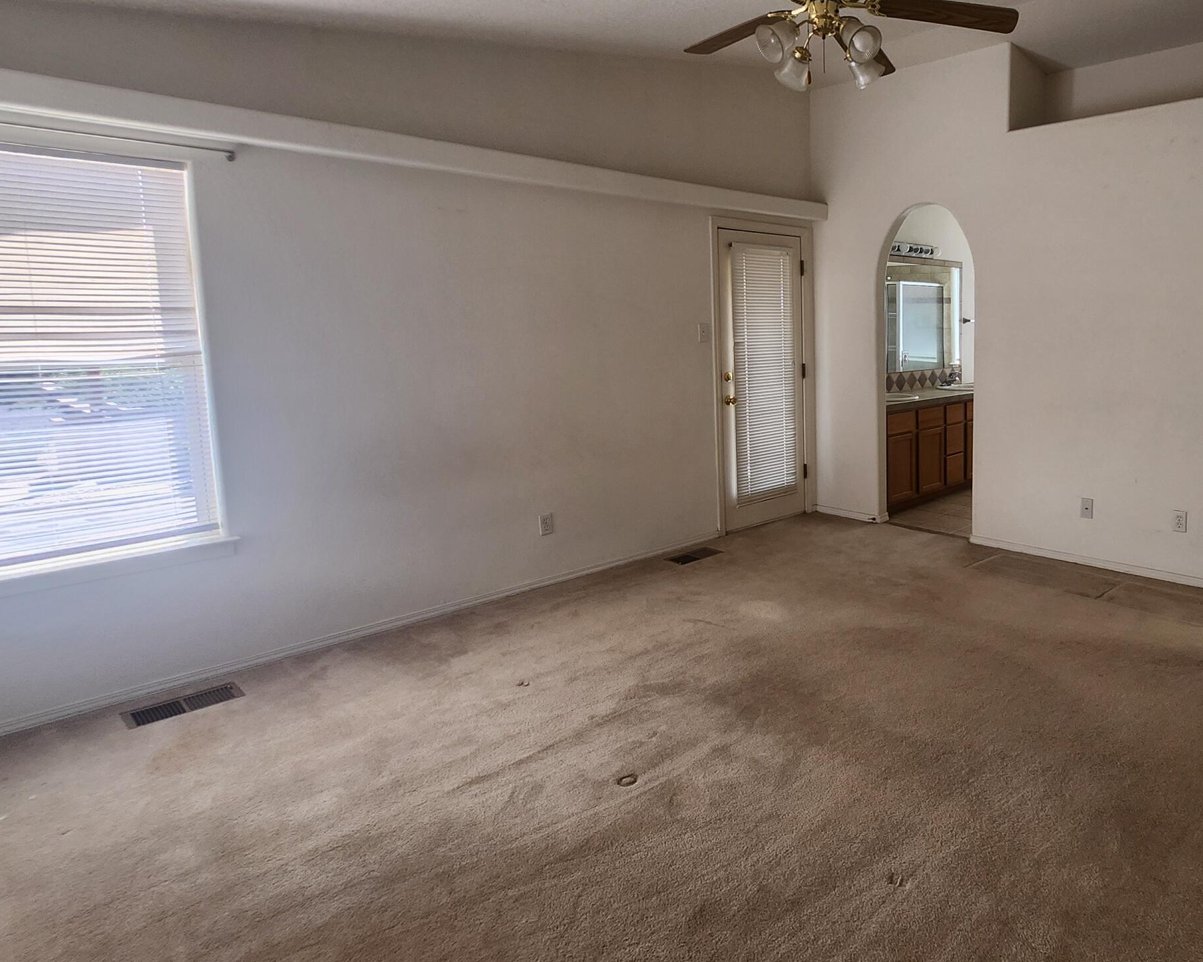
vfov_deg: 65.0
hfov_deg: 72.8
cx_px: 887
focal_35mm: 21
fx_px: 748
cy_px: 394
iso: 40
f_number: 2.2
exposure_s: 1/60
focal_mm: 1.74
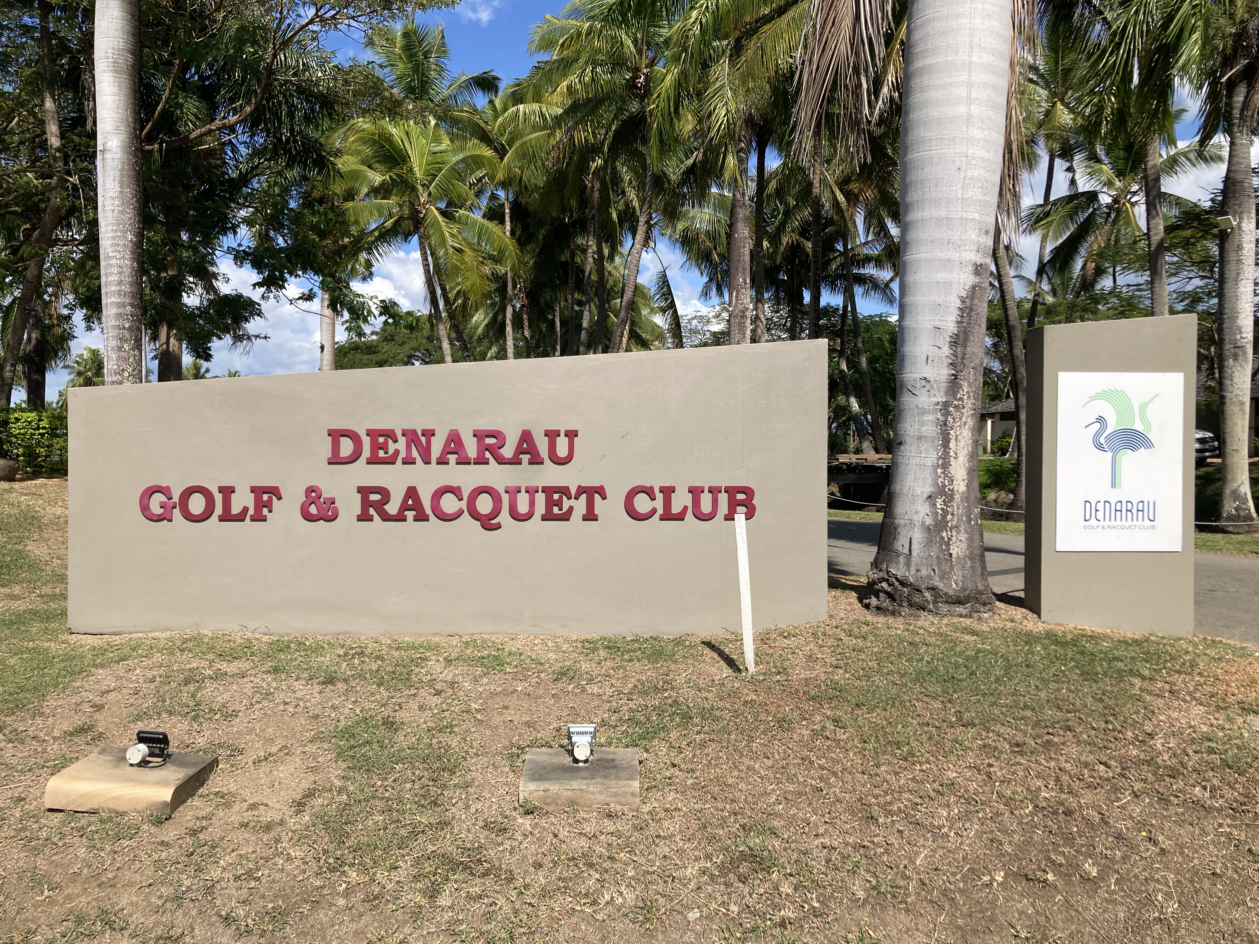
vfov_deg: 49.7
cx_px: 630
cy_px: 472
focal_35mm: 28
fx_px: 1018
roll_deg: -0.4
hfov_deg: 63.4
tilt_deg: -0.5
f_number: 1.8
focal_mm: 3.99
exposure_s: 1/2404
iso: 20
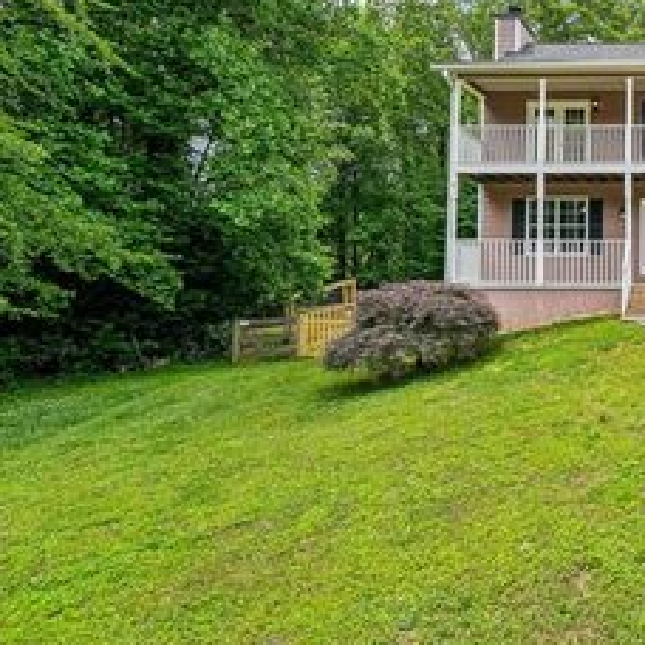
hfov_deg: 44.3
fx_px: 590
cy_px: 231
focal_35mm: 28
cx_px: 704
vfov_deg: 56.4
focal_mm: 15
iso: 100
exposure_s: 1/125
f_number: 8
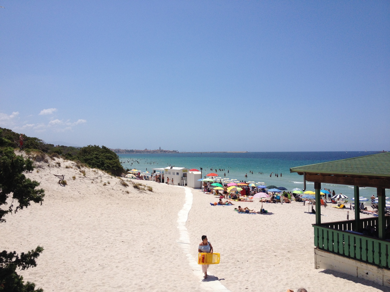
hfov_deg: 52.6
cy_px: 146
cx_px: 195
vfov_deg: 40.7
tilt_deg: -2.2
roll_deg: +0.3
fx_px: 394
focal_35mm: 35
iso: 50
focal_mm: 4.28
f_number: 2.4
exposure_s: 1/3690
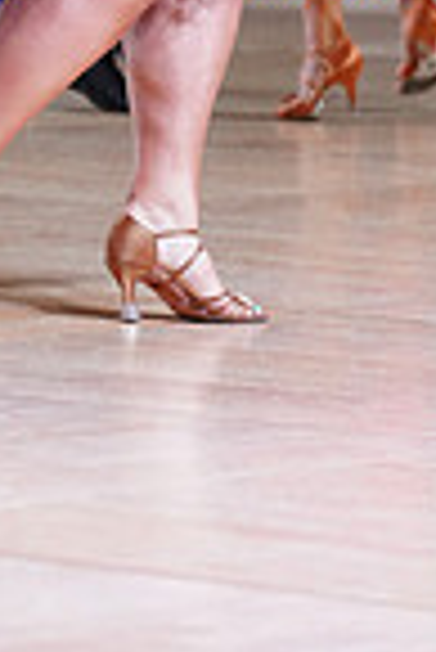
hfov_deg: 3.3
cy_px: -414
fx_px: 7593
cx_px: -326
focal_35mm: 419
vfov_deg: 4.9
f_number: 2.8
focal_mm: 105
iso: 1000
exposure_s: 1/400
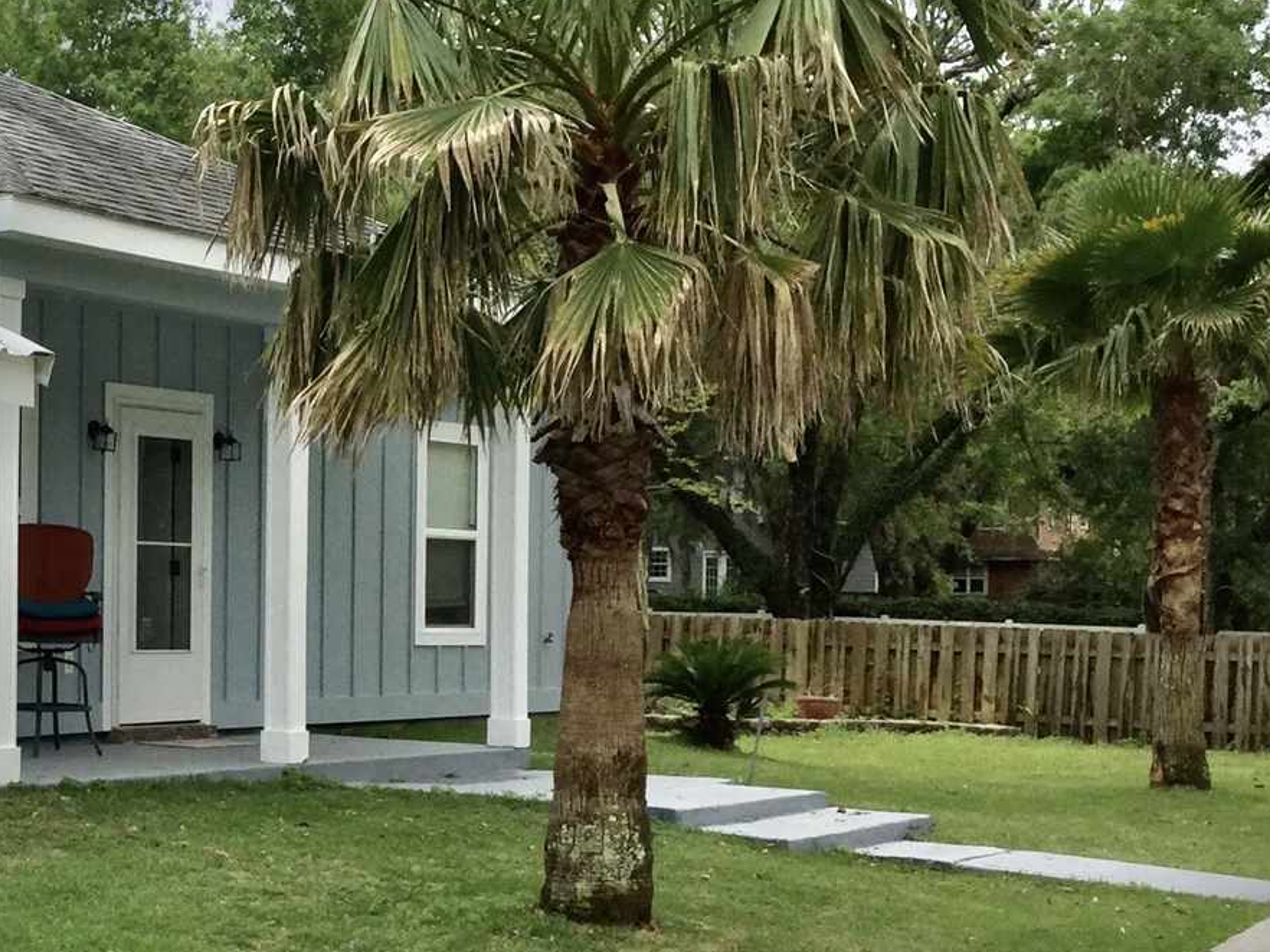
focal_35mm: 72
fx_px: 2641
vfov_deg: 20.3
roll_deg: +0.5
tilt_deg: -2.1
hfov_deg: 25.6
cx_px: -27
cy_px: 674
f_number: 2.4
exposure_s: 1/1018
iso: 25
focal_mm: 3.3
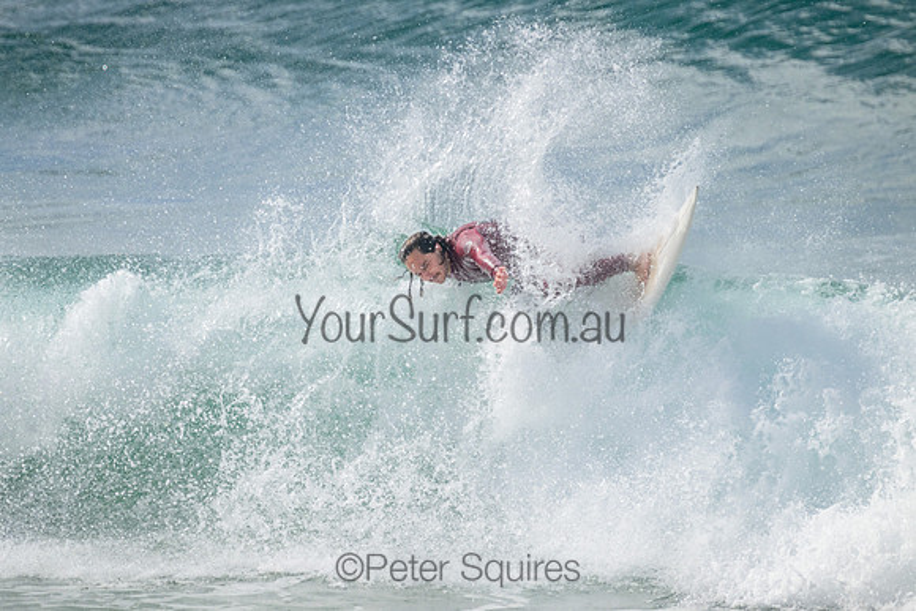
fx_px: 22970
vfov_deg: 1.5
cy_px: 311
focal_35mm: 903
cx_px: 399
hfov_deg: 2.3
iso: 1600
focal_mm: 800
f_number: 11
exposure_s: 1/1250
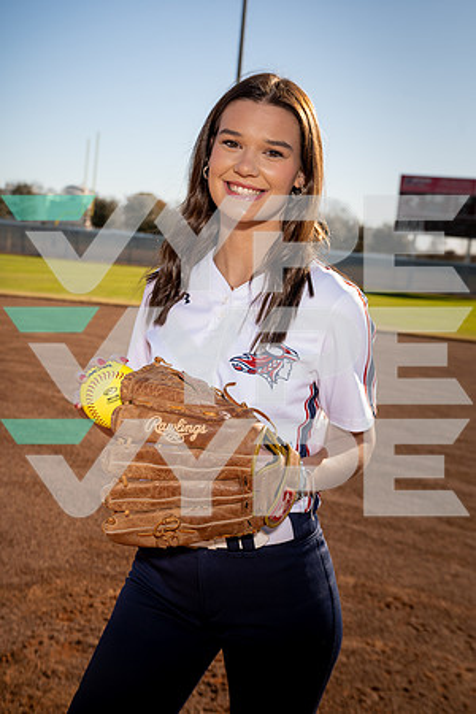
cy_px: 357
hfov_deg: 30.5
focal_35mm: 44
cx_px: 238
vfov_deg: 44.5
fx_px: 873
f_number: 5.6
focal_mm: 44
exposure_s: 1/250
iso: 100
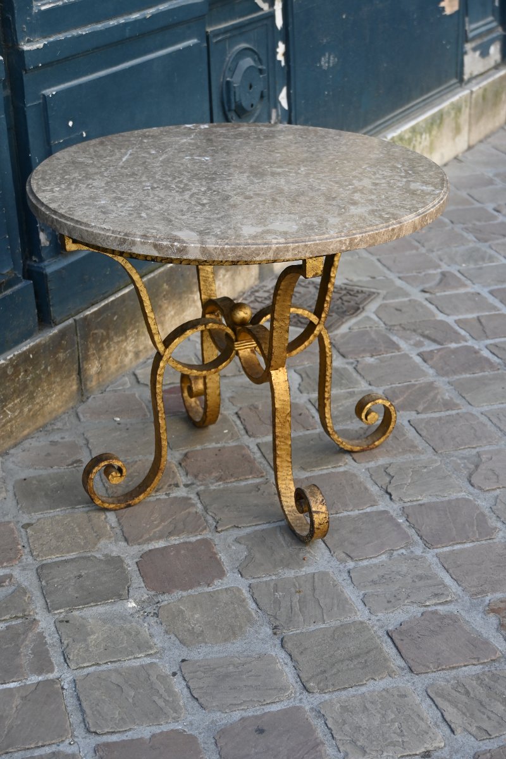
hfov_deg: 23.2
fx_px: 1233
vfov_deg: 34.2
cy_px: 380
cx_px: 253
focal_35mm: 58
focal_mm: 39
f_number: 4.5
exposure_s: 1/250
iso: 280
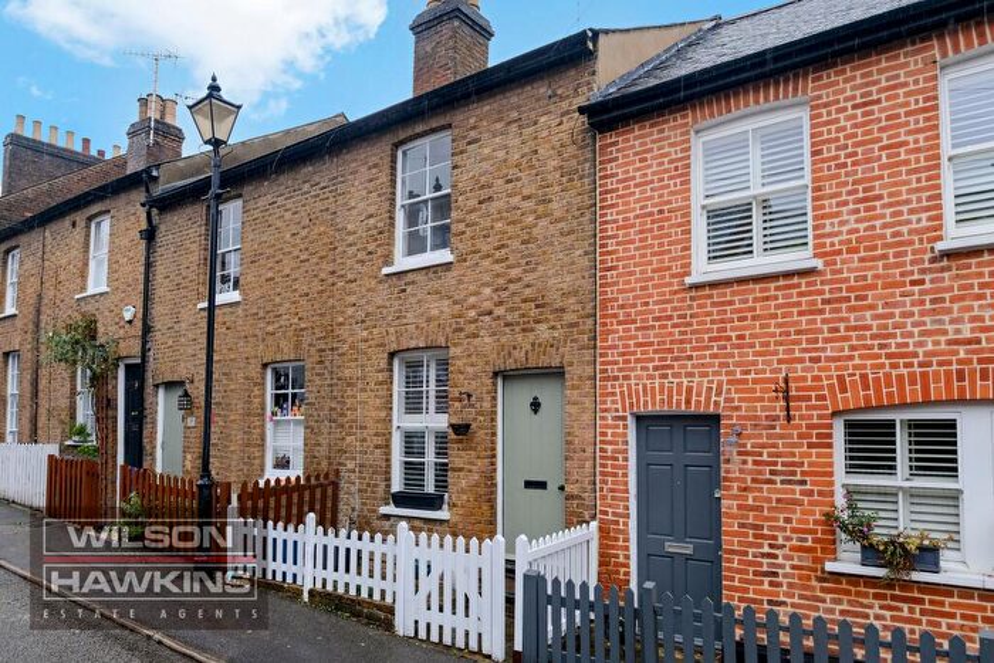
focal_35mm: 15
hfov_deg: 100.4
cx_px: 497
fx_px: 414
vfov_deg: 77.4
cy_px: 332
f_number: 4
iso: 400
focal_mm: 10
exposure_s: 1/140
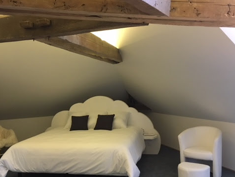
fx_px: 265
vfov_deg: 36.8
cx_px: 98
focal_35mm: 39
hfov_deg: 47.7
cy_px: 99
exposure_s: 1/25
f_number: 2.2
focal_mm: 4.15
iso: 200
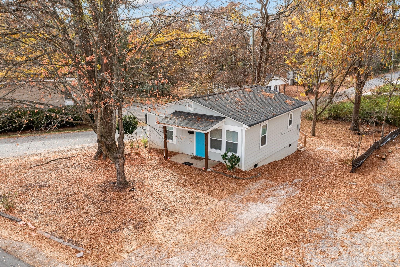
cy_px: 134
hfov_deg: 65.5
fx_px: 311
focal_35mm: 28
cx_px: 200
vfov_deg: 46.4
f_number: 4.5
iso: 100
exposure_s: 1/160
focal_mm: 10.26
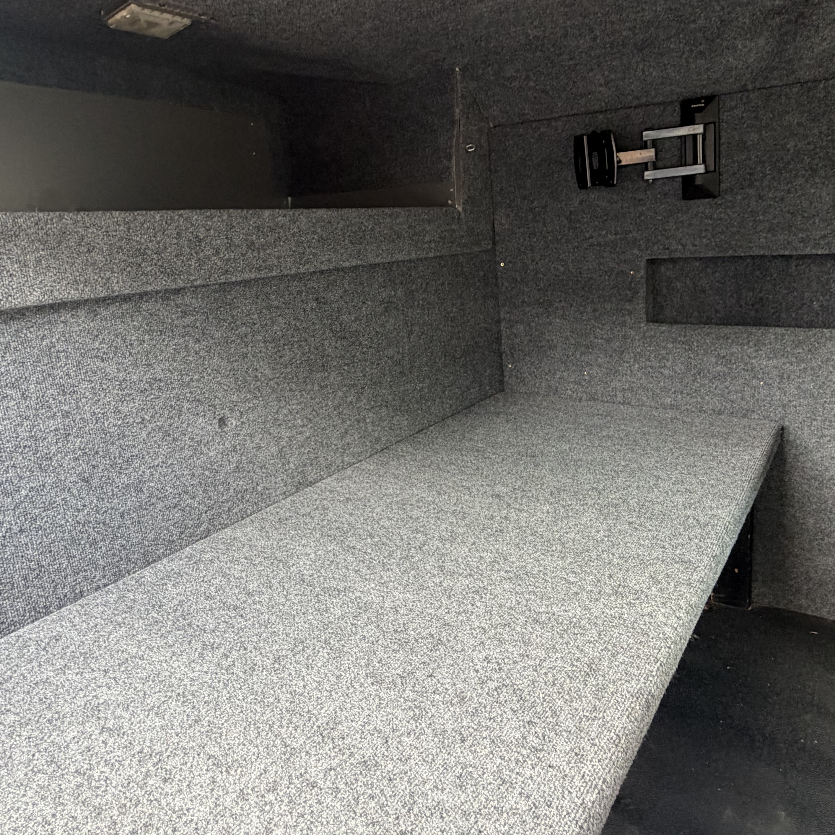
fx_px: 682
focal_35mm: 25
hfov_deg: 62.9
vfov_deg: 62.6
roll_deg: +3.5
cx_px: 420
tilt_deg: -9.8
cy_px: 349
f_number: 2.2
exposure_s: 1/121
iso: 250
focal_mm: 2.22
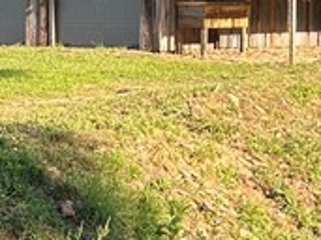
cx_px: 77
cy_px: 133
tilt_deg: -5.2
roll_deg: +0.5
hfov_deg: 12.6
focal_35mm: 156
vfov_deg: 9.5
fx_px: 1446
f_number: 1.5
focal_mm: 5.7
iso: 50
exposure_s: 1/763
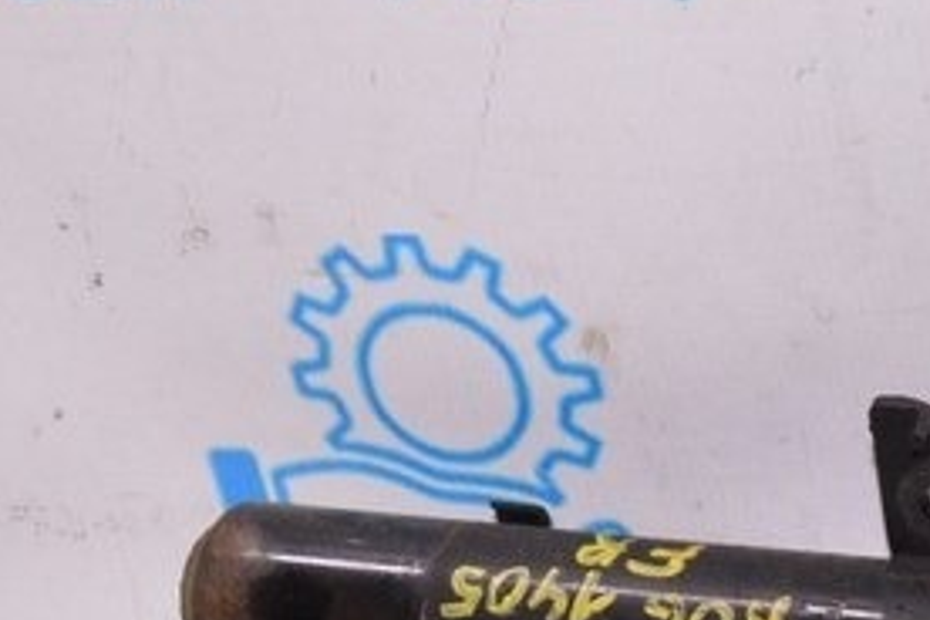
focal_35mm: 117
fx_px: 3019
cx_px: 1210
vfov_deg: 11.6
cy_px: 591
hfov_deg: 16.5
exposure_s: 1/100
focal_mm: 21
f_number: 8
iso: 1600
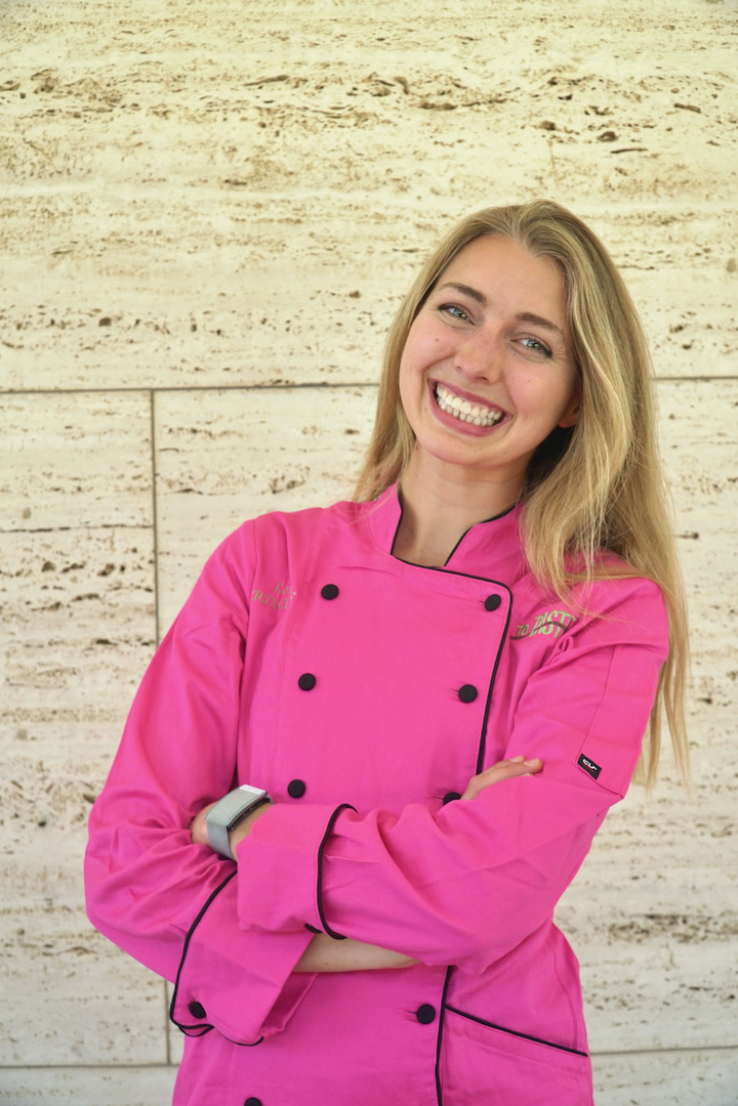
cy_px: 553
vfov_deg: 38.9
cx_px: 369
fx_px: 1568
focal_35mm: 51
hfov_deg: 26.5
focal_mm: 34
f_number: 5.6
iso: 400
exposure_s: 1/200
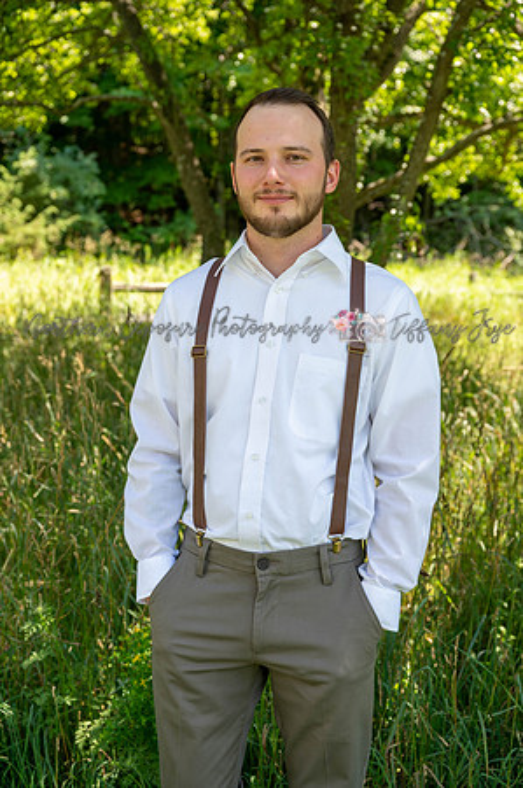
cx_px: 262
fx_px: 939
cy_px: 394
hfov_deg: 31.1
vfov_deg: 45.5
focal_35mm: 43
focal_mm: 43
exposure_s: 1/250
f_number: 4
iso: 200
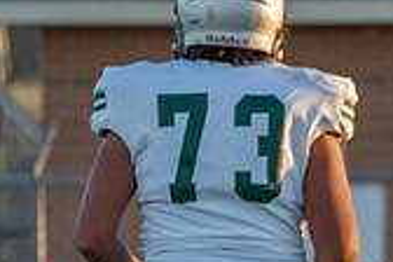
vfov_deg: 1.0
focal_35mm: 1381
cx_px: 526
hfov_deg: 1.5
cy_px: 371
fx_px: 15075
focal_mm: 400
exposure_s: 1/1250
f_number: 5.6
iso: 2000
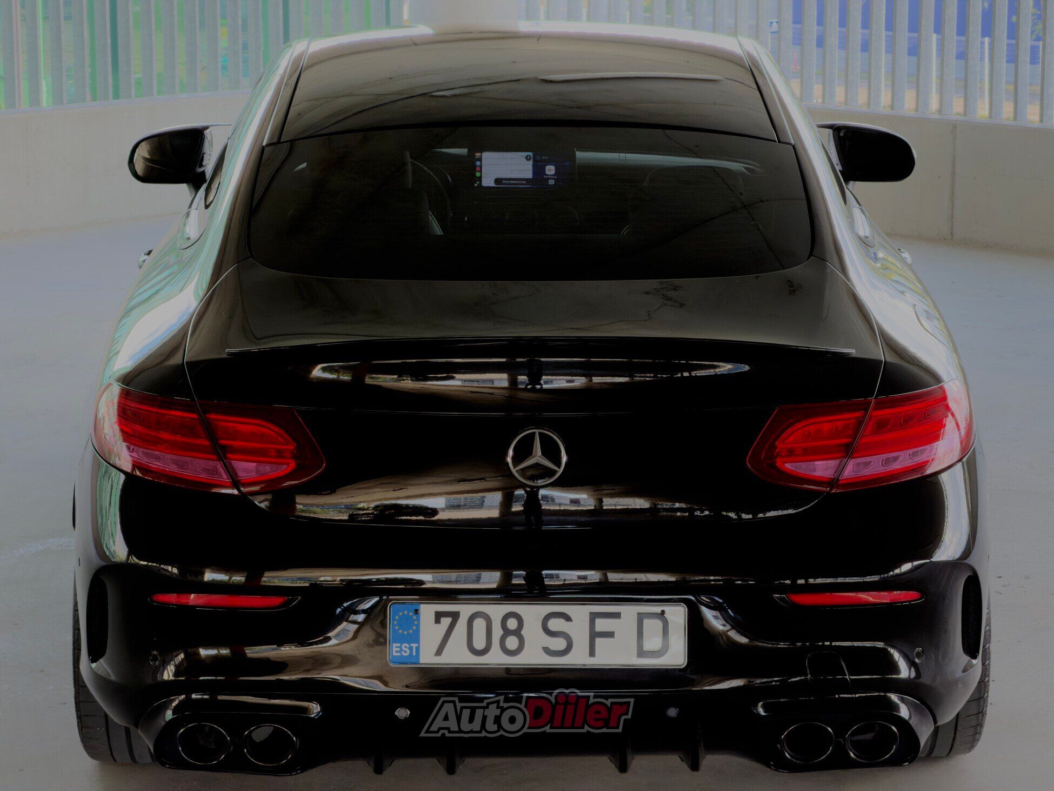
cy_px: 396
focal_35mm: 100
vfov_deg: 14.8
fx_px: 3045
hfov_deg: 19.6
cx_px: 527
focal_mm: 16.89
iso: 400
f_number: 2.8
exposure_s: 1/102
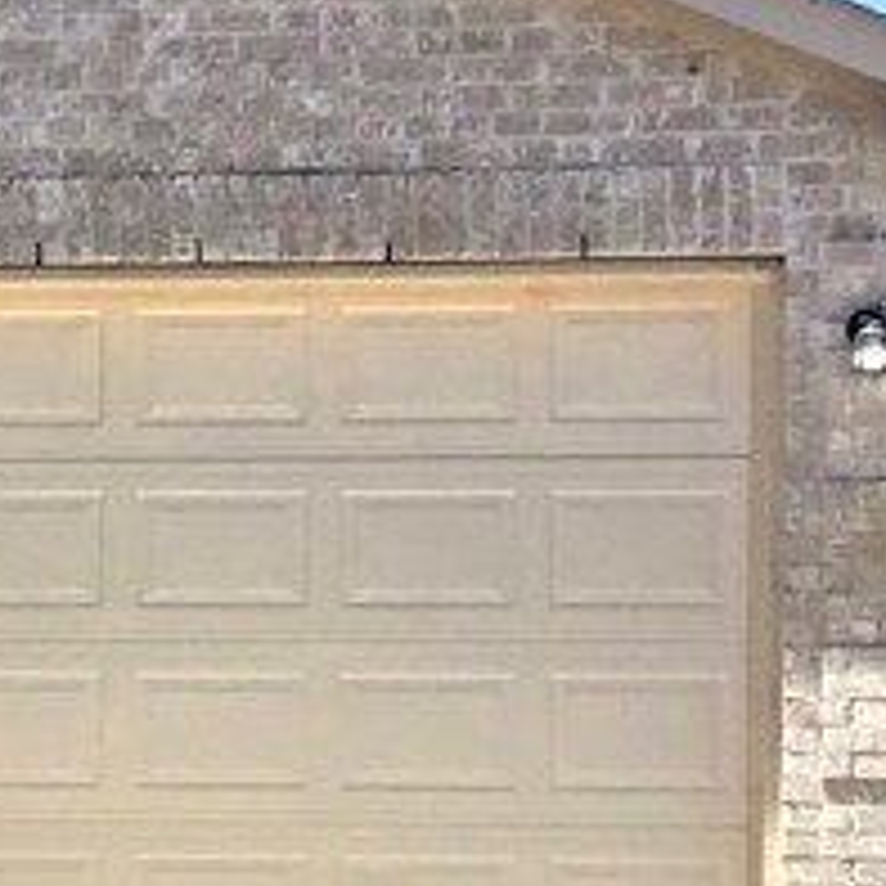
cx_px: -463
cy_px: 609
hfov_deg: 11.7
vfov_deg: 12.3
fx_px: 4112
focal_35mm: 142
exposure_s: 1/1431
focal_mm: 3.3
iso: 25
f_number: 2.4
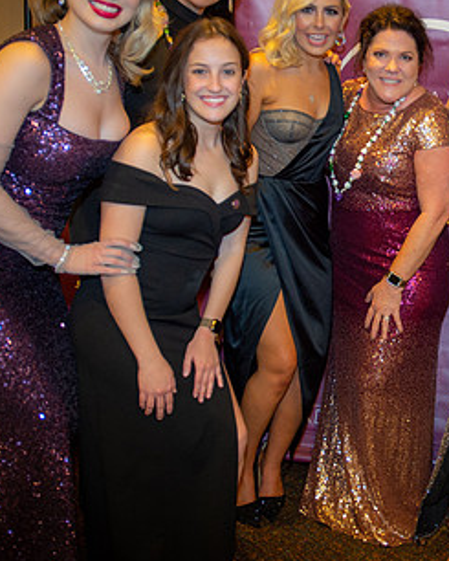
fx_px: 714
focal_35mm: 43
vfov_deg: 42.7
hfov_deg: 32.9
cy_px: 221
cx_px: 413
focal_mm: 22
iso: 1250
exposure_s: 1/80
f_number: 2.8
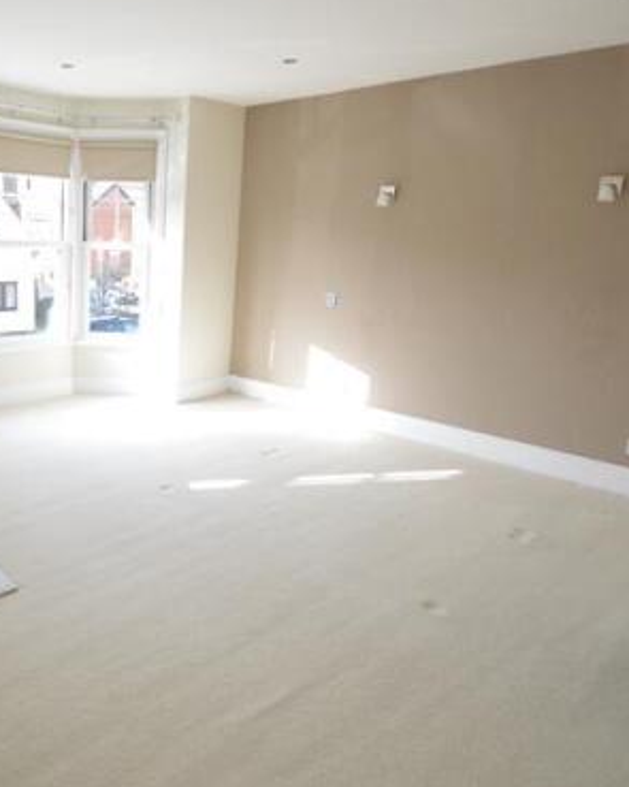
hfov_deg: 52.2
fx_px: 582
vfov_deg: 67.7
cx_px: 104
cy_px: 331
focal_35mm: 25
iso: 100
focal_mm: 10
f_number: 4
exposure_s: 1/60
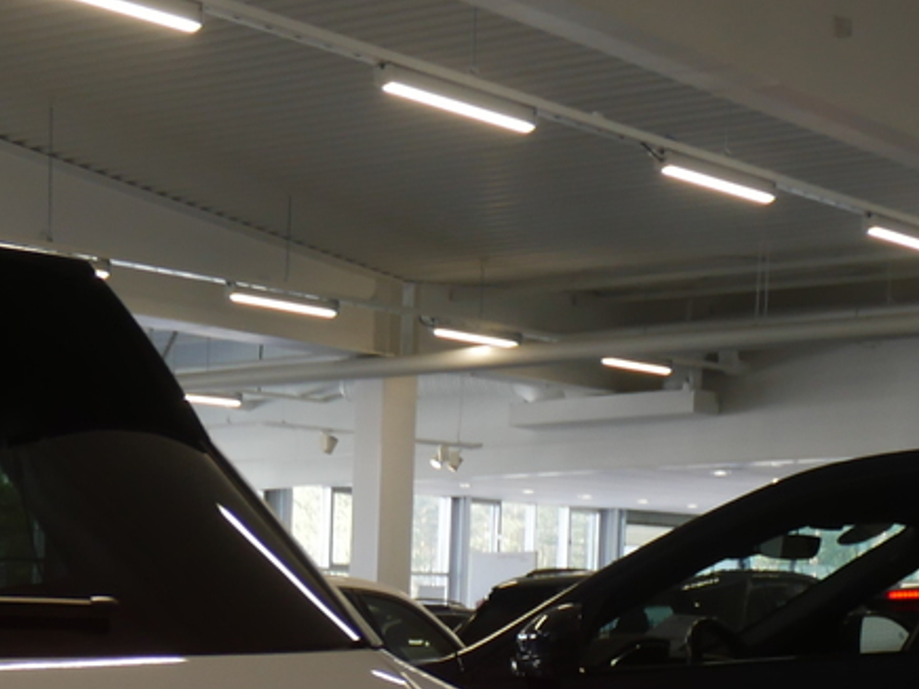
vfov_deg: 12.7
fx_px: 2920
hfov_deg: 15.8
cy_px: 1072
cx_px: -609
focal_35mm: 110
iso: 200
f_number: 3.8
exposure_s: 1/80
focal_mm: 15
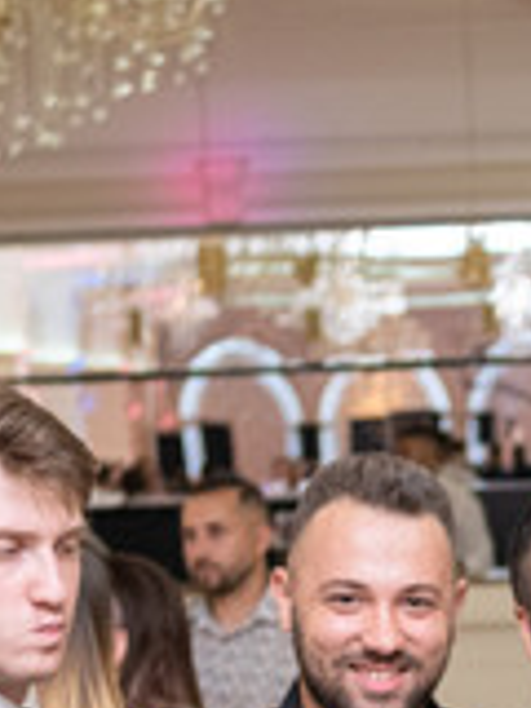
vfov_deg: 14.1
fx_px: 2761
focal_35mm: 135
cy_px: 905
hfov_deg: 10.8
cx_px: 589
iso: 1000
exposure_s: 1/125
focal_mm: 23
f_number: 2
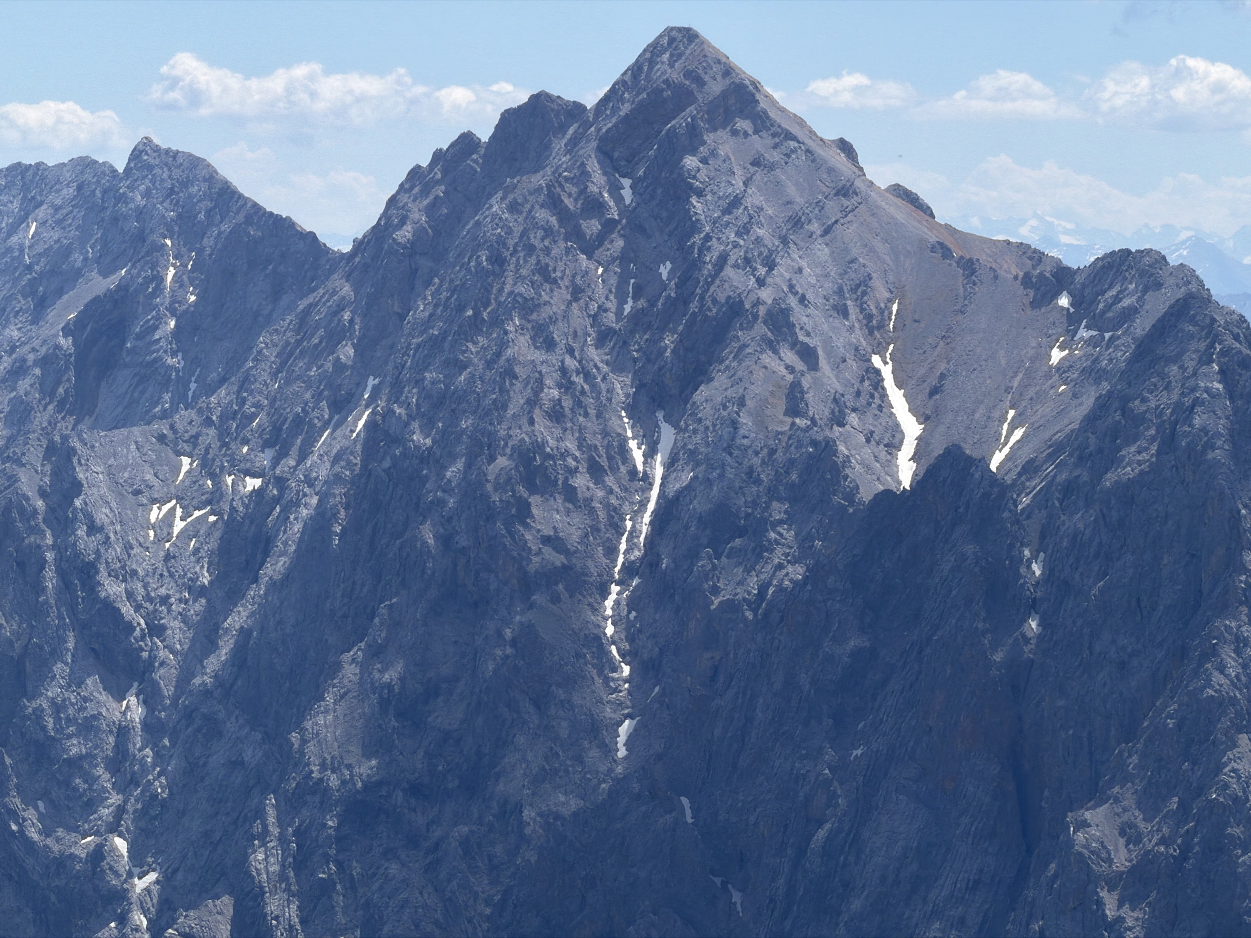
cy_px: 469
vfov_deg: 7.4
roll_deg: -0.8
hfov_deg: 9.9
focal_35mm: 200
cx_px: 626
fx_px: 7228
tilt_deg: -2.7
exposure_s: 1/766
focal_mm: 16.89
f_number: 2.8
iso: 16
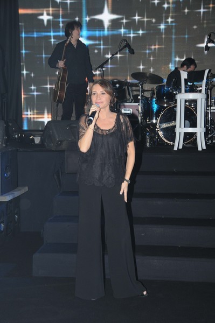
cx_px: 108
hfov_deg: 20.6
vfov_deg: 30.5
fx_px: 592
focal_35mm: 66
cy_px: 162
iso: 400
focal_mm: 44
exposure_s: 1/60
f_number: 5.6
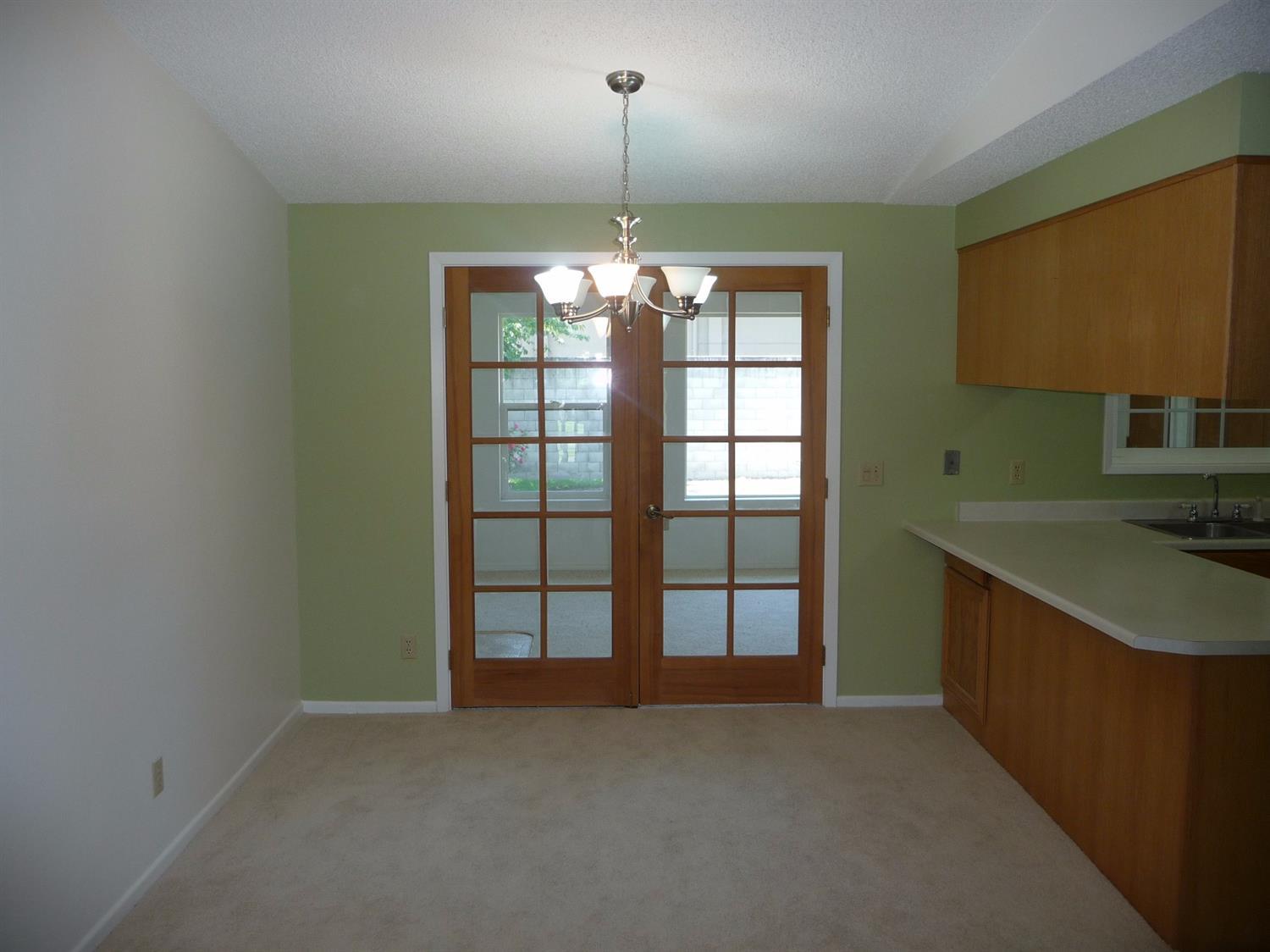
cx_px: 635
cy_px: 476
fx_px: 1027
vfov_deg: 49.7
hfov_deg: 63.5
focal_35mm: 28
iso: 100
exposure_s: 1/40
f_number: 3.3
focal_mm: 4.7
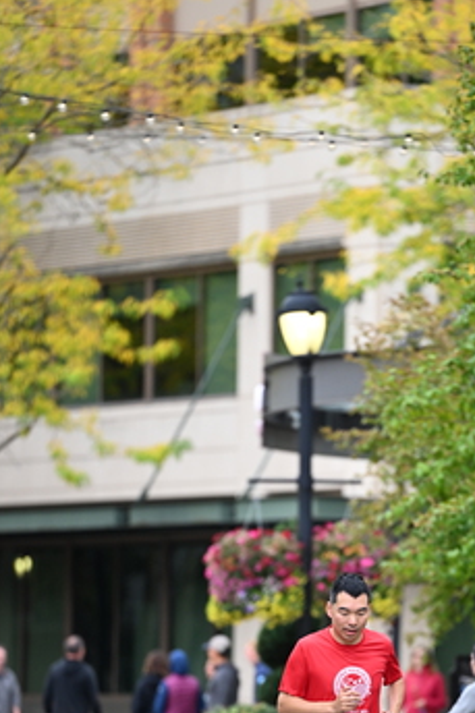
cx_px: 364
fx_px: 6339
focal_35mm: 320
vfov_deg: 6.4
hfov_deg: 4.3
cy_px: 564
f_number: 2.8
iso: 1000
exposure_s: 1/1600
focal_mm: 200
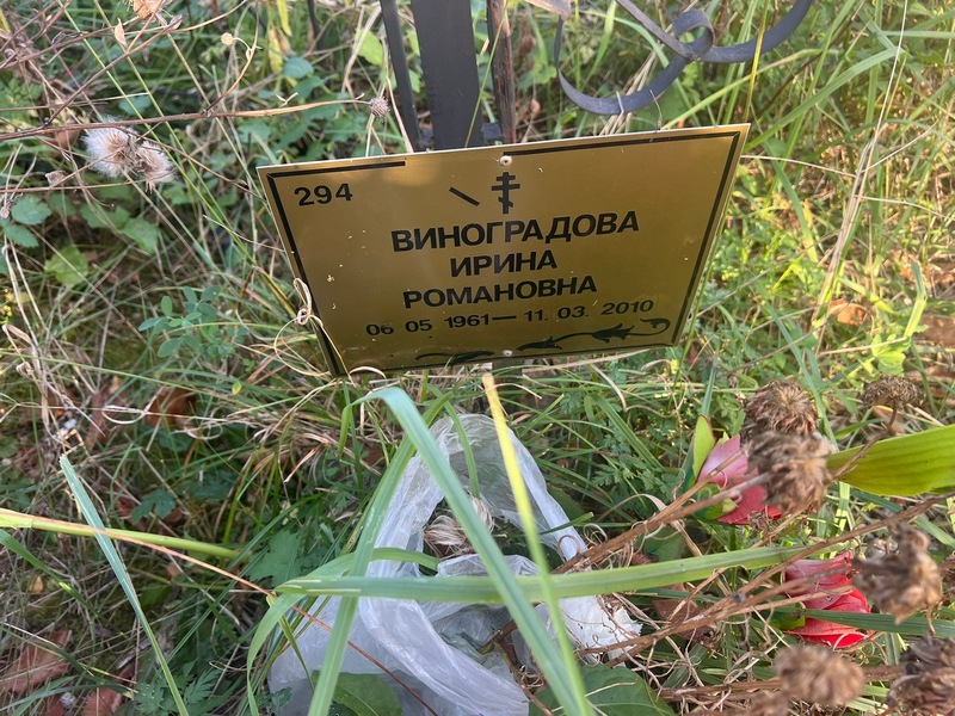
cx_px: 478
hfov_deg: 67.3
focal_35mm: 26
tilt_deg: -52.6
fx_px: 717
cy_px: 358
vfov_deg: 53.1
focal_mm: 5.7
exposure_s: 1/134
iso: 32
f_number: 1.5
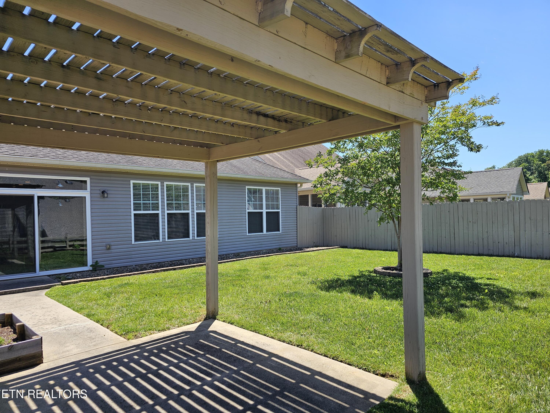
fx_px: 365
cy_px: 206
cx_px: 275
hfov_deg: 73.9
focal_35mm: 23
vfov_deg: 58.9
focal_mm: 6.3
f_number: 1.7
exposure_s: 1/387
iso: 10
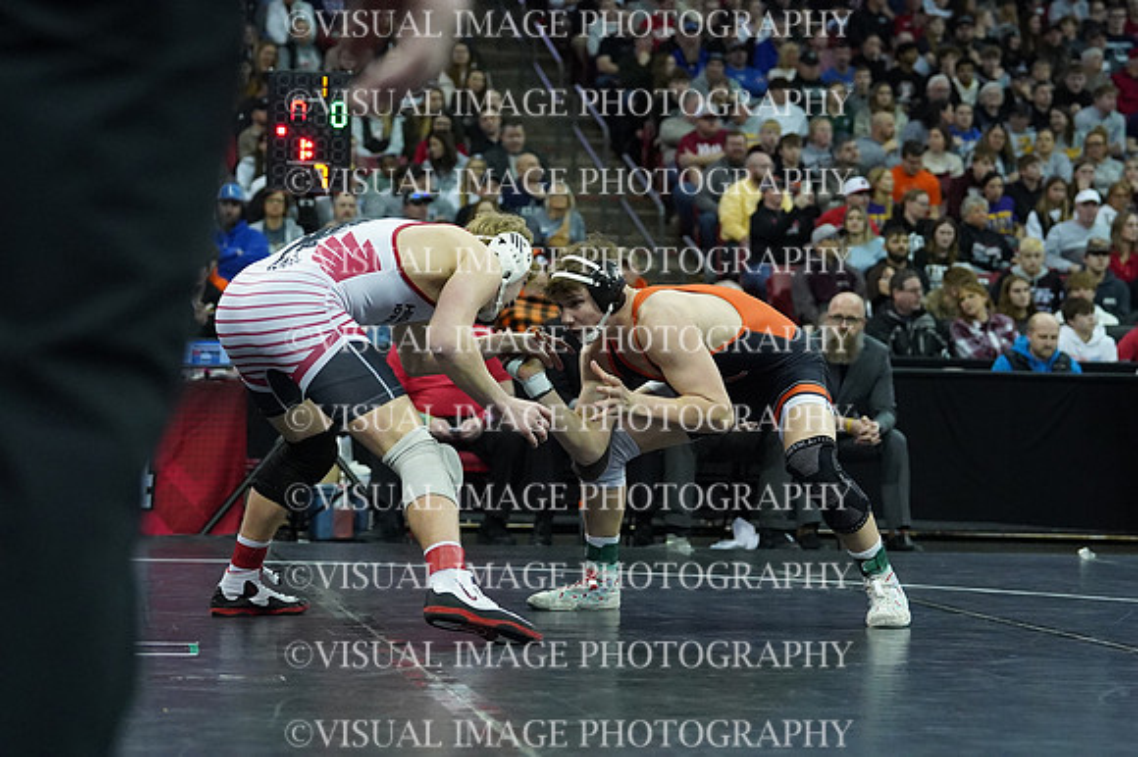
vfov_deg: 15.0
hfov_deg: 22.4
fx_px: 2875
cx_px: 569
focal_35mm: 91
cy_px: 378
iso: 6400
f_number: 2.8
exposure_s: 1/1250
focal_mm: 61
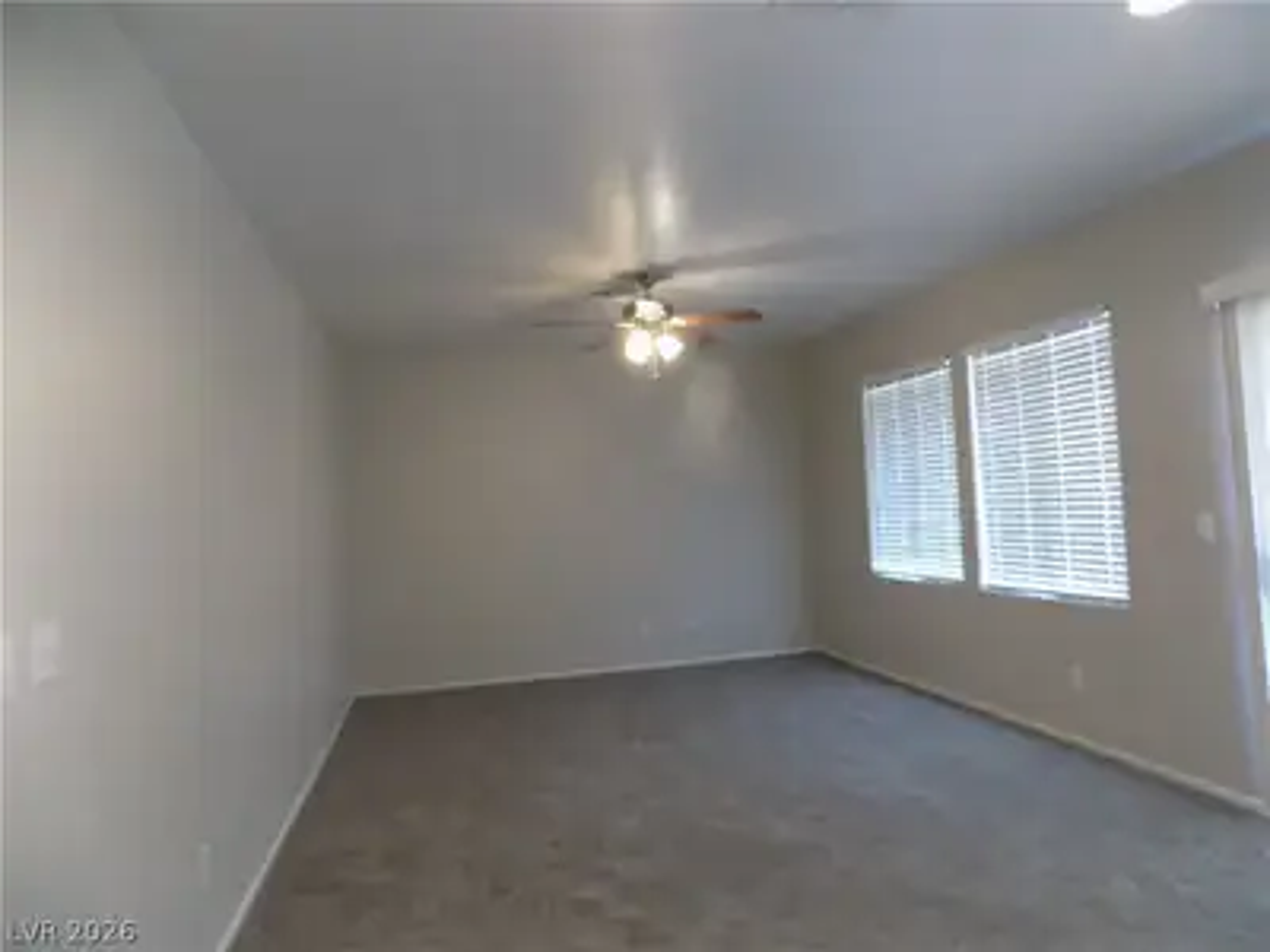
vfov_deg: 58.9
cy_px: 476
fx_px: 844
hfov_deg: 73.9
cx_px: 635
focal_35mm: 23
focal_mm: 4
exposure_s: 1/30
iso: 220
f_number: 3.1
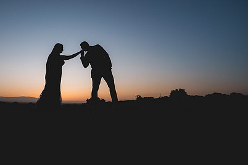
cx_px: 76
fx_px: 179
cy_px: 50
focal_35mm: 26
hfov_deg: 66.8
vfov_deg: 48.4
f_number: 2.8
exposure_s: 1/5000
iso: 1250
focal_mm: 18
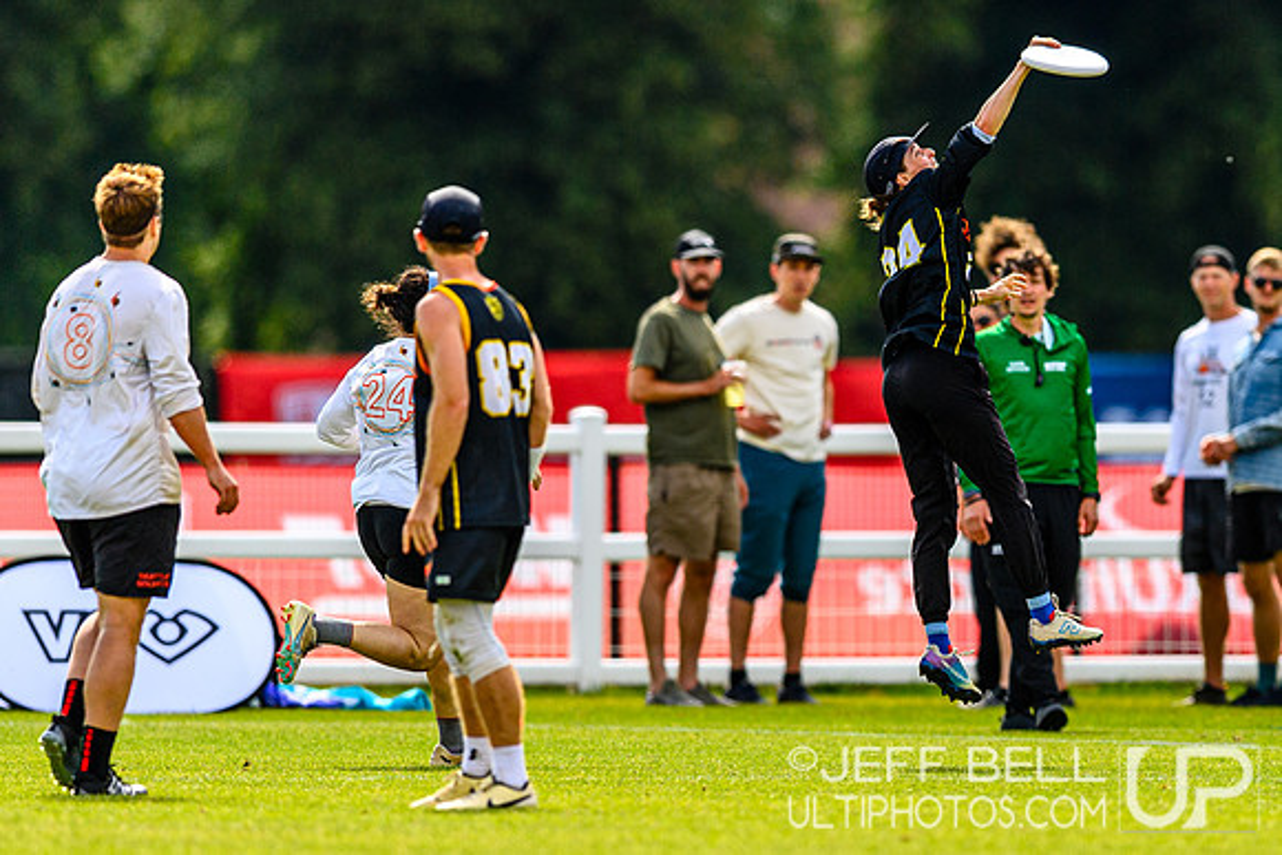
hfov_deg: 2.4
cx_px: 906
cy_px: 536
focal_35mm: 868
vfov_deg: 1.6
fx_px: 30910
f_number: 3.2
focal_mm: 400
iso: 100
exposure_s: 1/2000
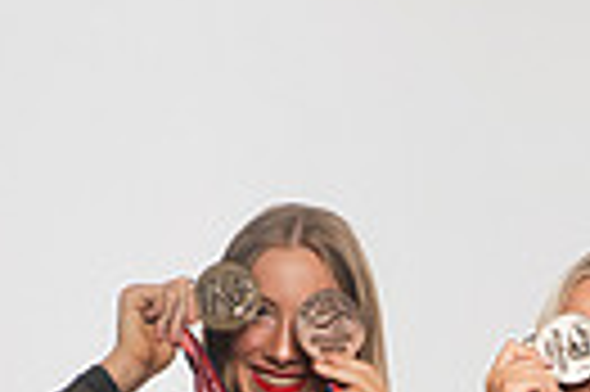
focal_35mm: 165
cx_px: 585
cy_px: 978
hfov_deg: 12.3
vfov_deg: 7.7
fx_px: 2701
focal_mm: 48
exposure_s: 1/200
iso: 500
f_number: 6.3
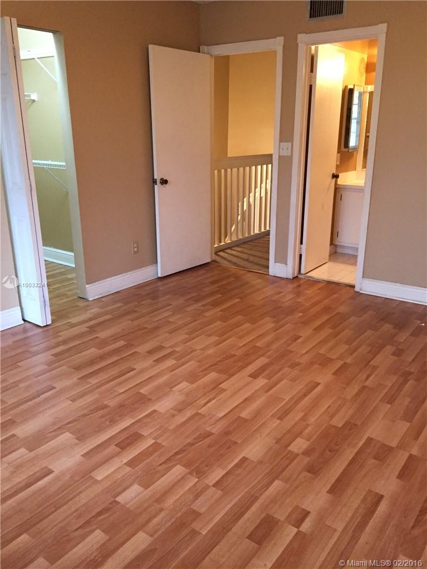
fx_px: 477
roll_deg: +0.2
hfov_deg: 48.2
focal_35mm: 29
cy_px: 284
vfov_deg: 61.7
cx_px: 214
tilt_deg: -17.8
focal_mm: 4.15
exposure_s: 1/24
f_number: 2.2
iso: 250
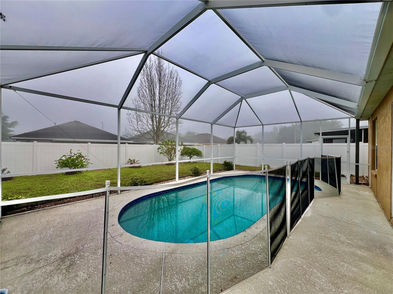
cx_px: 196
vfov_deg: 89.9
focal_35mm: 13
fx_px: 148
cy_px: 147
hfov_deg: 106.2
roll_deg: -0.1
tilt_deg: -0.7
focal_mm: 1.57
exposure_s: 1/125
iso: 32
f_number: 1.8
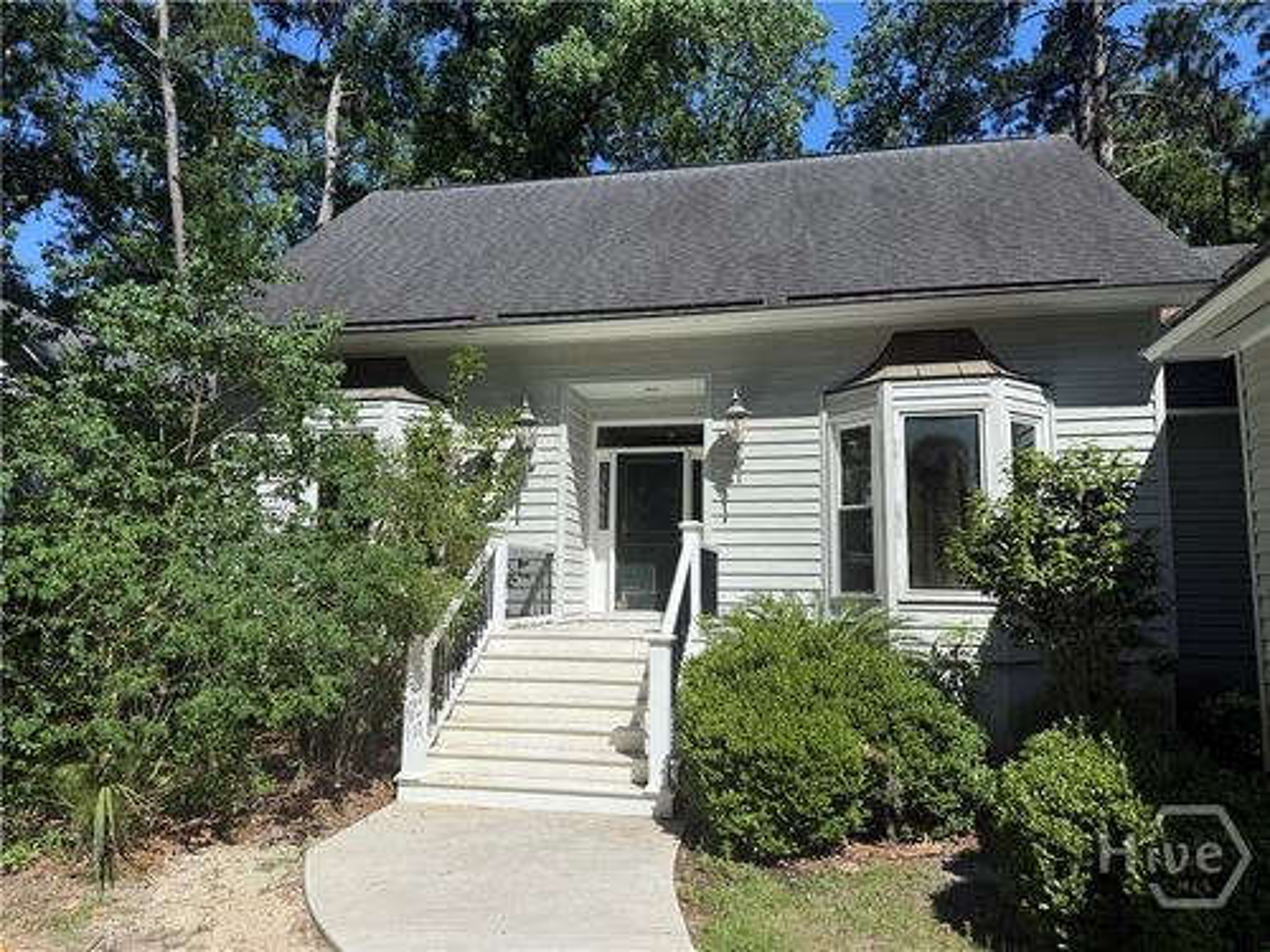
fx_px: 881
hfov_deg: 71.6
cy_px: 476
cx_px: 635
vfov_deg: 56.8
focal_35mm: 24
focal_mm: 6.76
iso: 80
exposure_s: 1/4975
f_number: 1.78
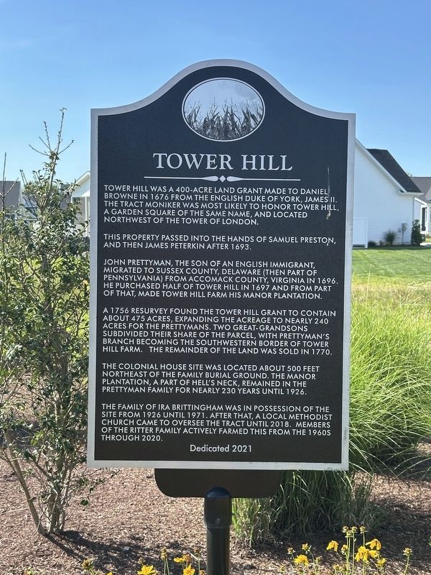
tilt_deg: -2.6
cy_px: 288
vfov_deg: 39.7
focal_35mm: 48
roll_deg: -0.6
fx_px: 797
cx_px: 216
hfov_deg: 30.3
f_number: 1.78
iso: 64
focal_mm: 6.86
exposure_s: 1/1289
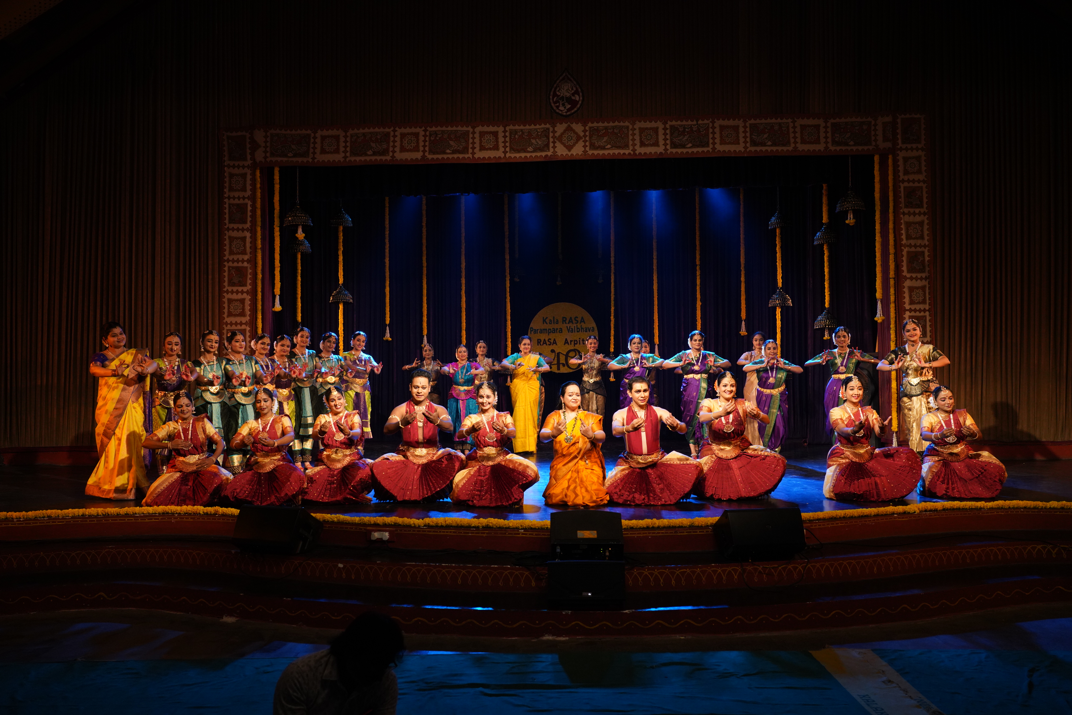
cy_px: 358
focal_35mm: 30
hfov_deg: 61.9
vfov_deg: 43.6
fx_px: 893
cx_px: 536
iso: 2000
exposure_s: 1/200
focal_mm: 30
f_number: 5.6
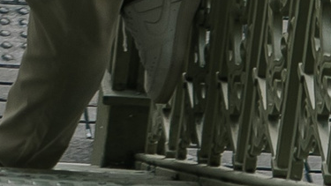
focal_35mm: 322
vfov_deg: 3.6
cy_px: -506
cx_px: -256
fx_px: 2826
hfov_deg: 6.6
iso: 100
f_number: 2.8
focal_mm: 30
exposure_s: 1/200
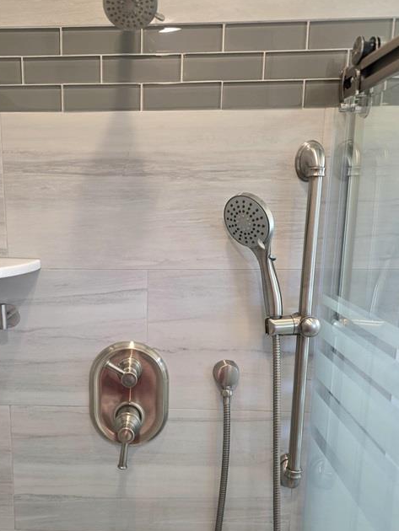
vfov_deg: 52.3
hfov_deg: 39.9
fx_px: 538
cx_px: 116
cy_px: 318
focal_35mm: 35
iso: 100
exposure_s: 1/120
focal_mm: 6.25
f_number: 1.7
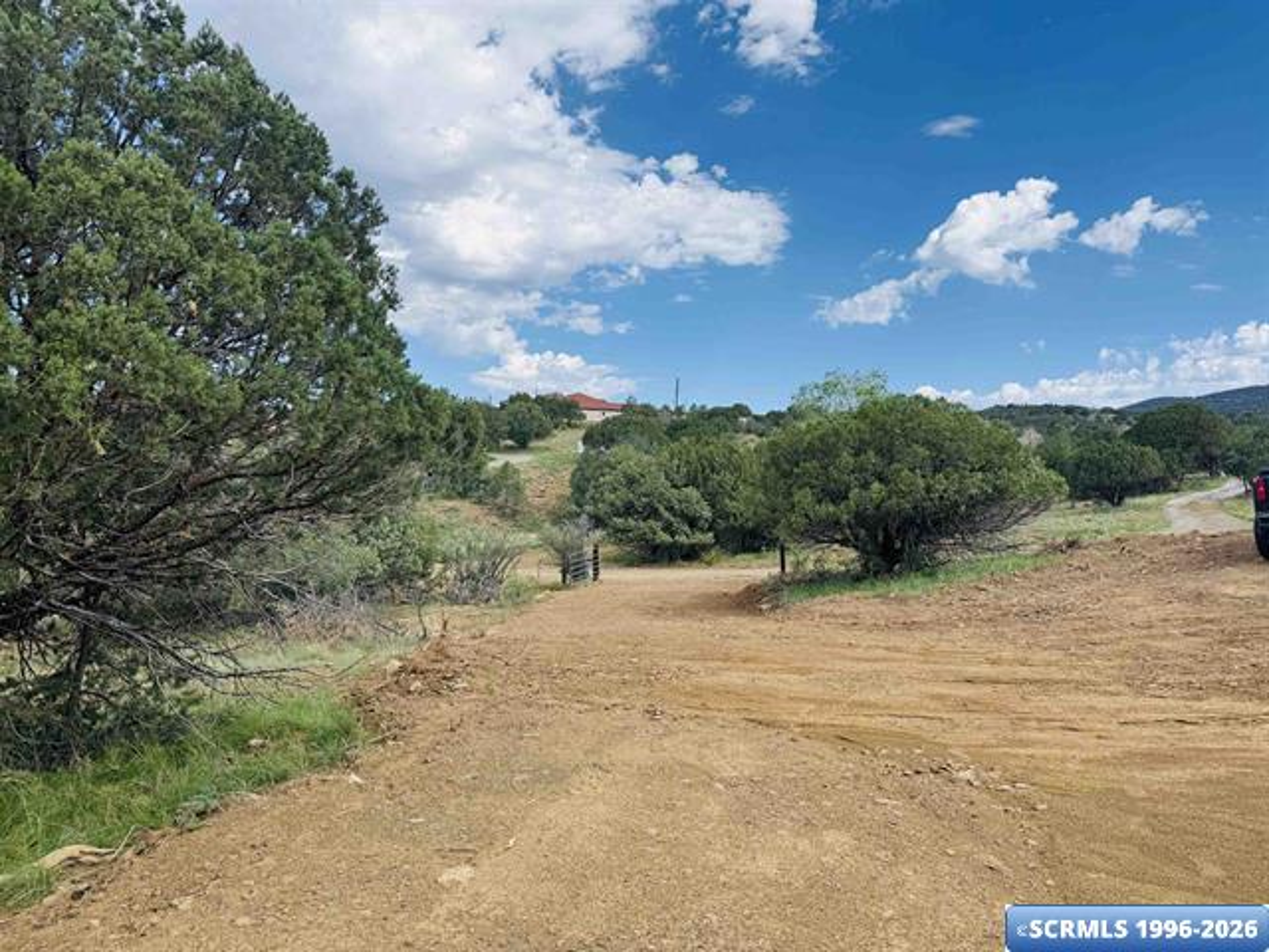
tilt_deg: -1.6
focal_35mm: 24
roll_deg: +1.7
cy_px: 476
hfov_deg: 71.6
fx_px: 880
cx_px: 634
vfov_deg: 56.8
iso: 80
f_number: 1.78
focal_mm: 6.76
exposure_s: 1/3425
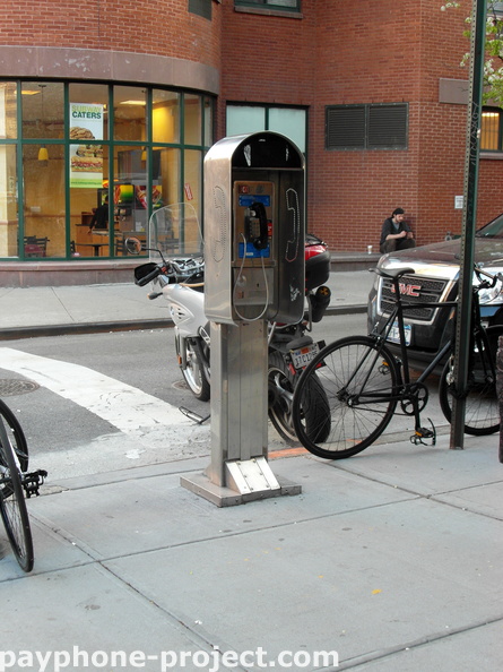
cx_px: 252
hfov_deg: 28.0
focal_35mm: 52
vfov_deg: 36.8
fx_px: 1008
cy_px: 336
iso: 160
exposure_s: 1/45
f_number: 3.4
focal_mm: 9.2
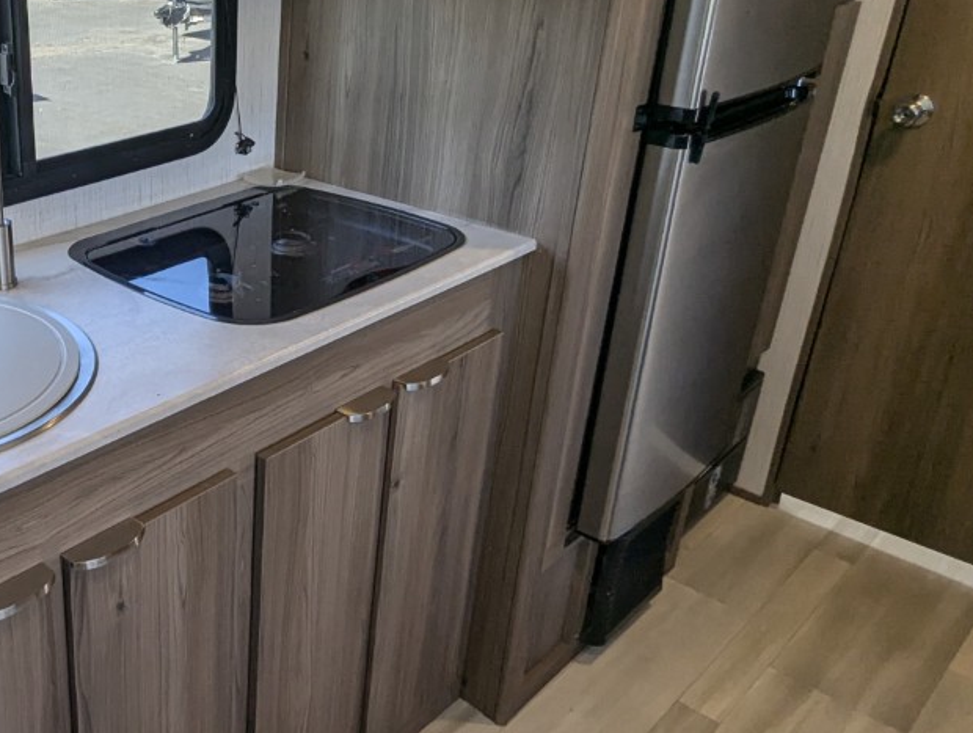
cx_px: 133
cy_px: 314
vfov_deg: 39.7
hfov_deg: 47.1
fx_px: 1013
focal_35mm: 36
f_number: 2.2
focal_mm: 2.35
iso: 118
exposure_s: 1/128
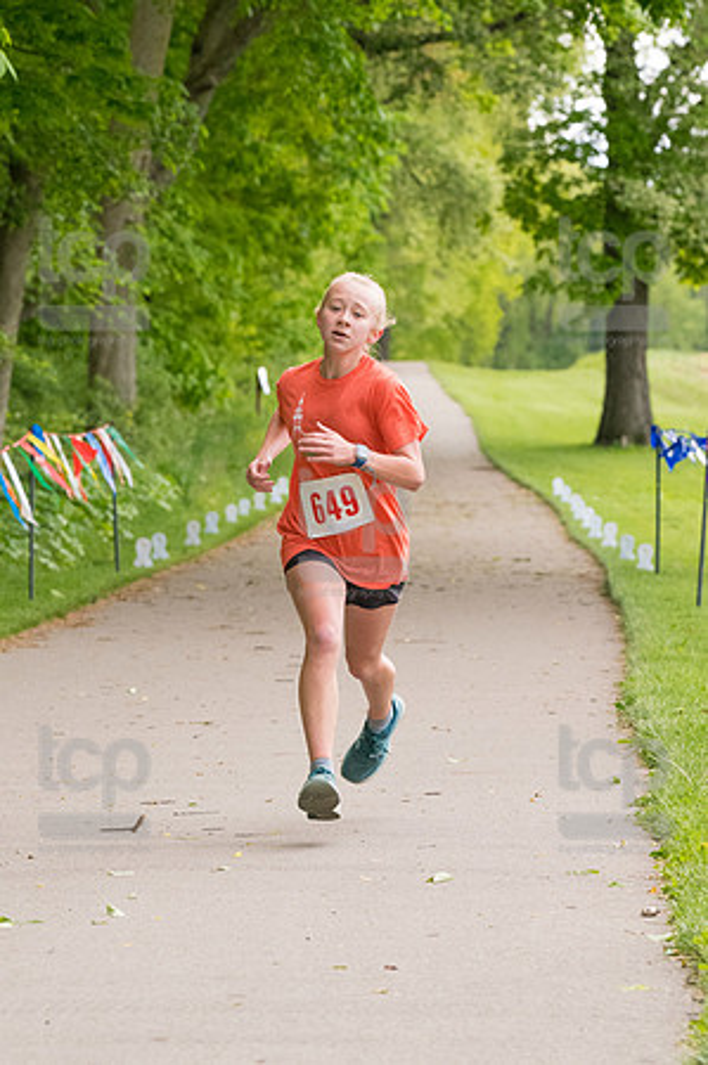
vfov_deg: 11.2
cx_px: 354
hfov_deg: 7.5
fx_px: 5411
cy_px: 532
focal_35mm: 183
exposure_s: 1/1250
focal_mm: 122
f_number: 5.6
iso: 2500
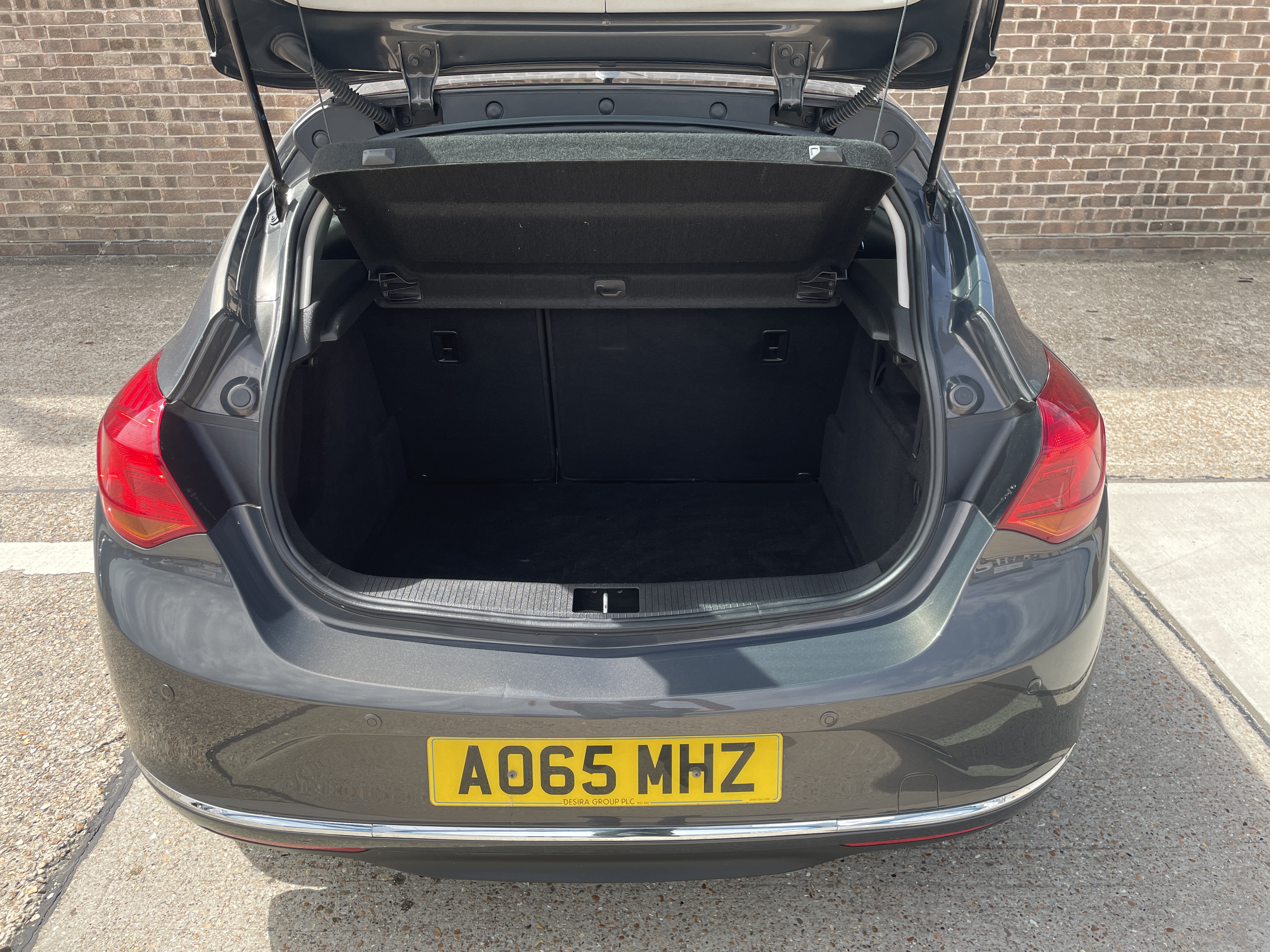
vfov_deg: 53.1
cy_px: 476
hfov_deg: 67.3
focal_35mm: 26
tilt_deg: -25.6
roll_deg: +0.2
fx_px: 954
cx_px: 635
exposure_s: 1/686
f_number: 1.6
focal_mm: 4.2
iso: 32
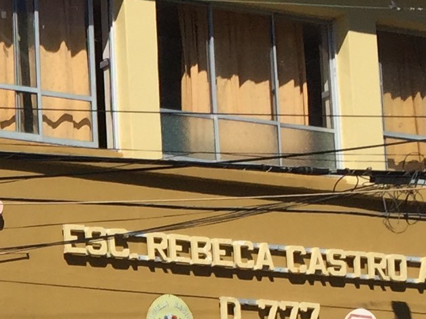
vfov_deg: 9.6
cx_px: -240
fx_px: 1858
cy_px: 447
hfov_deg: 12.4
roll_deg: -0.5
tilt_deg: +8.0
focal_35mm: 151
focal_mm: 4.15
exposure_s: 1/3968
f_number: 2.2
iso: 32
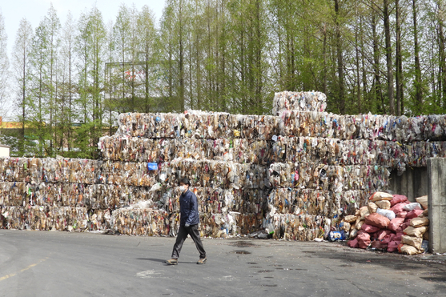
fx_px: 570
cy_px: 153
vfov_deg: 29.2
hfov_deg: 42.8
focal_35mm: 46
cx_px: 223
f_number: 3.2
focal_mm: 7.9
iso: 100
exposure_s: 1/640
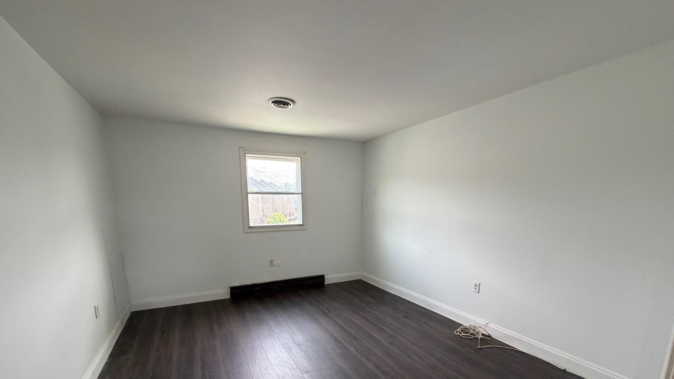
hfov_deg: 99.4
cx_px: 331
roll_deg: +0.2
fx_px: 286
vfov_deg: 65.2
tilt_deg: -9.6
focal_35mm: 16
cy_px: 254
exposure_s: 1/121
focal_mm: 2.22
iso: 250
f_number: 2.2
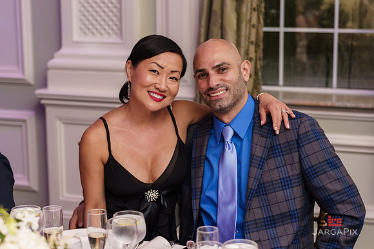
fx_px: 779
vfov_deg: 18.2
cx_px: 187
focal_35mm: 75
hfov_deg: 27.0
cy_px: 124
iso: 1000
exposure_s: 1/250
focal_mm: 50
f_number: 2
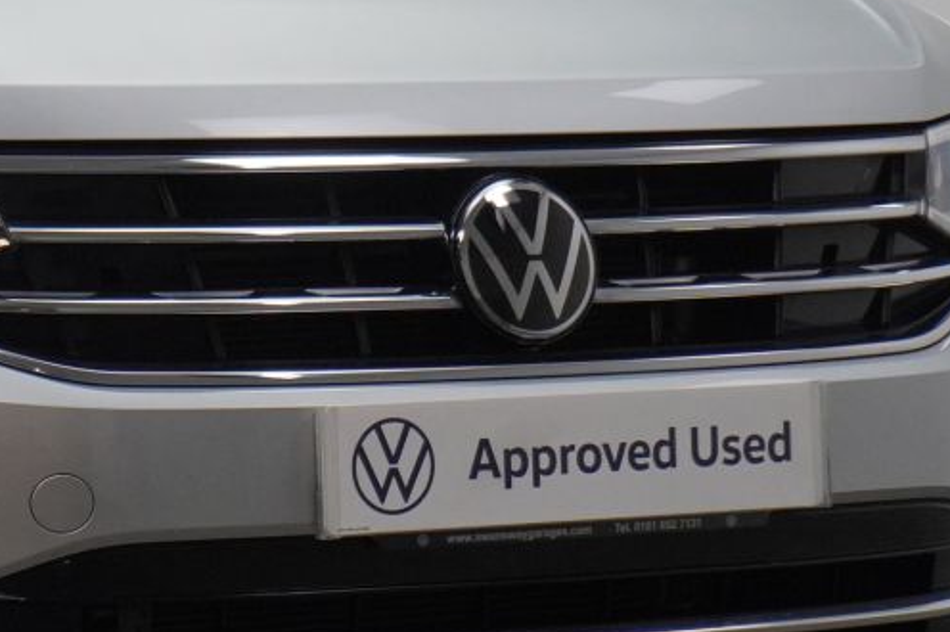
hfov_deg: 9.3
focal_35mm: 218
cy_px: 283
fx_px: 5739
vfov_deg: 6.3
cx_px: -285
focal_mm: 45
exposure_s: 1/200
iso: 1600
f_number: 5.6
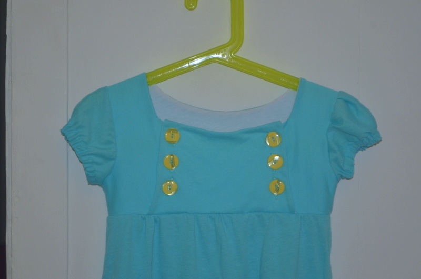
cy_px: 140
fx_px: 1401
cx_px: 210
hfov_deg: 17.1
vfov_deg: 11.4
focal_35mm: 120
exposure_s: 1/60
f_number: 5.6
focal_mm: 80
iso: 800
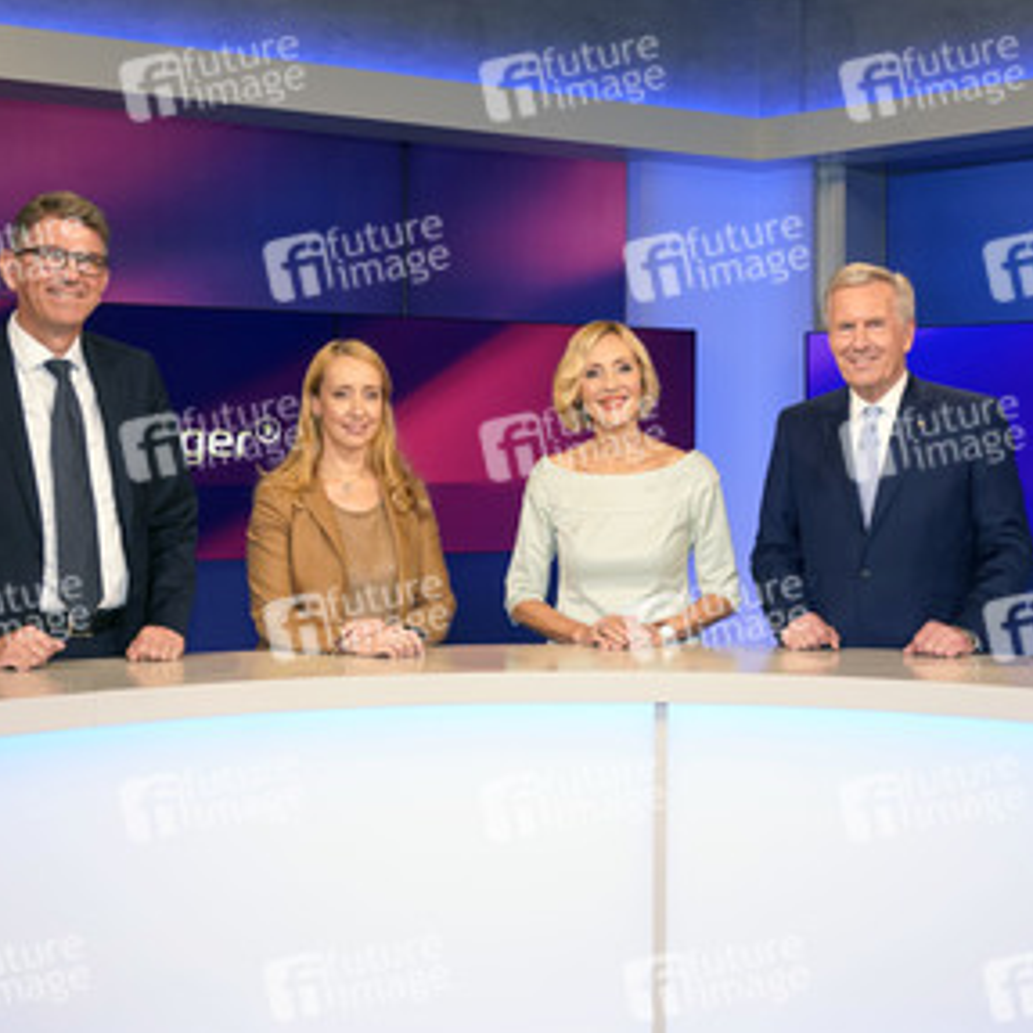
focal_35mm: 44
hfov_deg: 38.2
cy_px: 529
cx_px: 621
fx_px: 1486
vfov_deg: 38.3
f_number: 4.5
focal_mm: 33
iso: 1600
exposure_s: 1/125
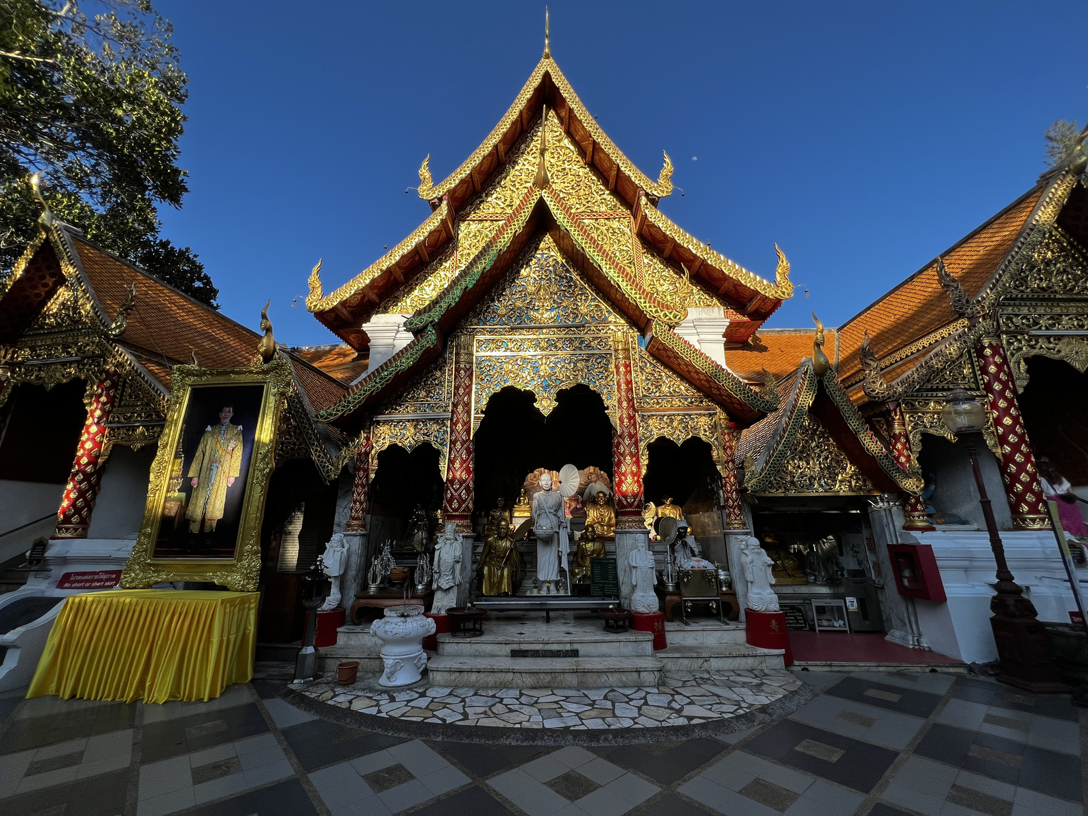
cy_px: 408
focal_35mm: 13
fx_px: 409
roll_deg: +0.9
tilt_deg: +16.6
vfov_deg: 89.9
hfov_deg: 106.2
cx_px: 544
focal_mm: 1.57
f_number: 1.8
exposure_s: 1/927
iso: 32
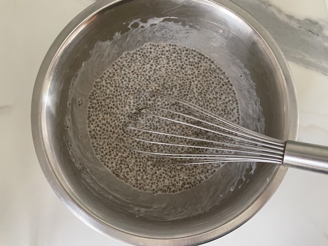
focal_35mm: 26
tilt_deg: -85.2
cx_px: 164
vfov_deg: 53.1
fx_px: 246
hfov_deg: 67.3
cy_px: 123
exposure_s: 1/60
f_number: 1.6
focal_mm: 4.2
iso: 160
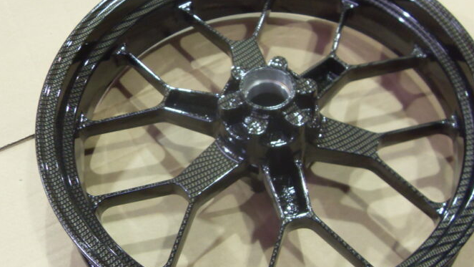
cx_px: 247
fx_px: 578
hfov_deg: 44.6
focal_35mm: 46
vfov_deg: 26.0
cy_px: 137
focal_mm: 6.3
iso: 200
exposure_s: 1/15
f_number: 2.8
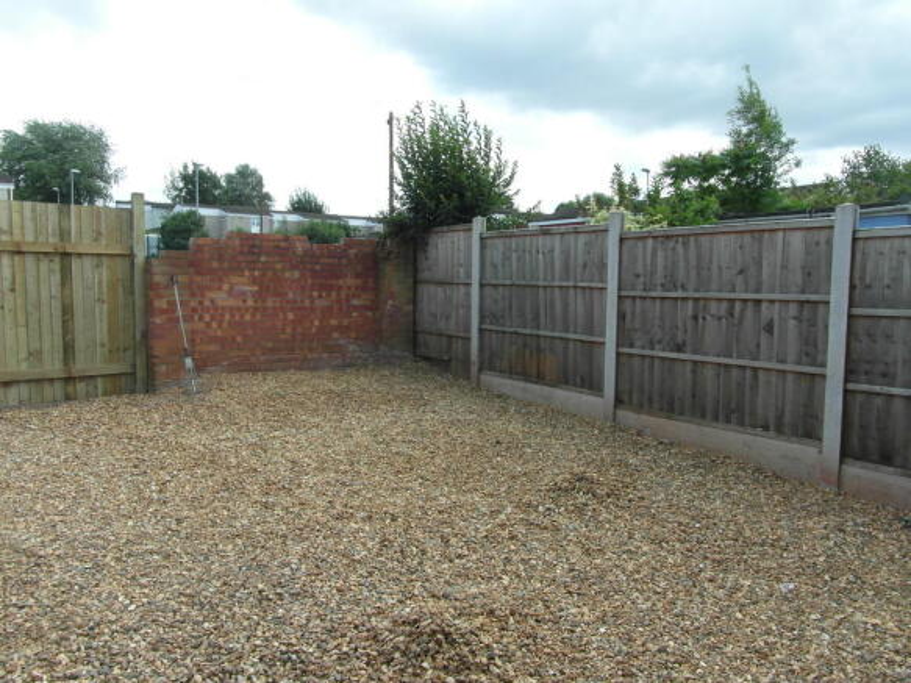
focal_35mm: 24
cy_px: 342
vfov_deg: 56.8
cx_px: 456
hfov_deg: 71.6
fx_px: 631
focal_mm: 4
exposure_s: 1/250
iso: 80
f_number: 4.6
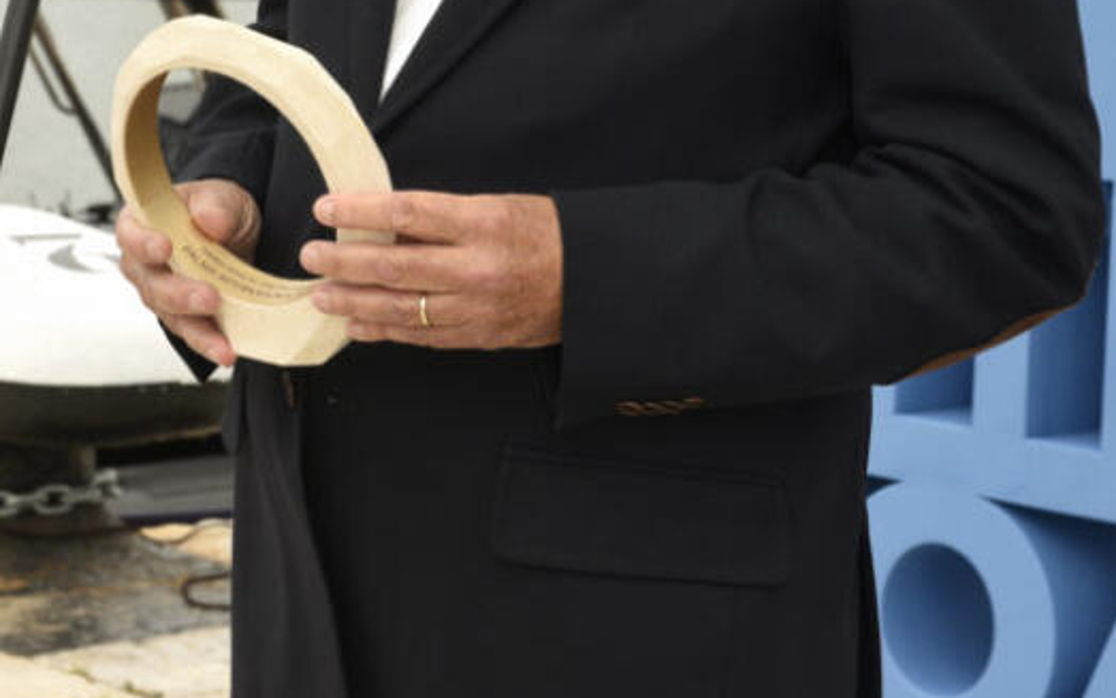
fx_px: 4350
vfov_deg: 9.1
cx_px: 559
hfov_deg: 14.6
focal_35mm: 143
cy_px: -1
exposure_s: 1/250
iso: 320
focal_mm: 70
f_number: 11
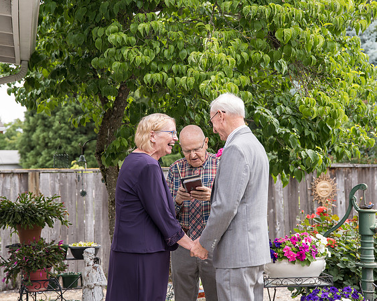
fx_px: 779
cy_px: 150
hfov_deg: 27.2
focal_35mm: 70
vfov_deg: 21.9
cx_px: 188
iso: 400
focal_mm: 62
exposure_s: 1/500
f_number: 4.5
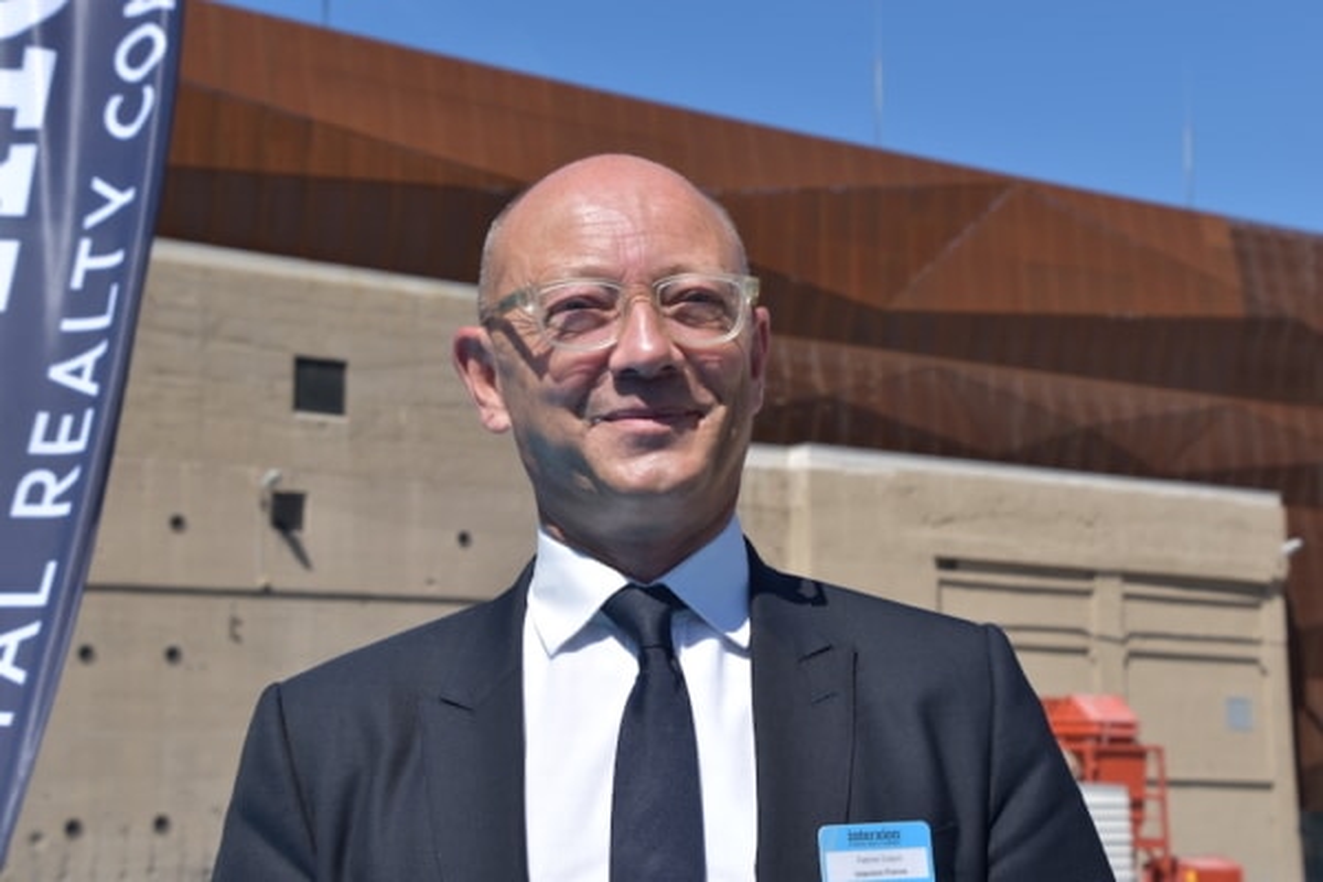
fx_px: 2205
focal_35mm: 60
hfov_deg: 33.4
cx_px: 662
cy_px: 441
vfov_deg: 22.6
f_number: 9
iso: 100
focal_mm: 40
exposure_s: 1/320
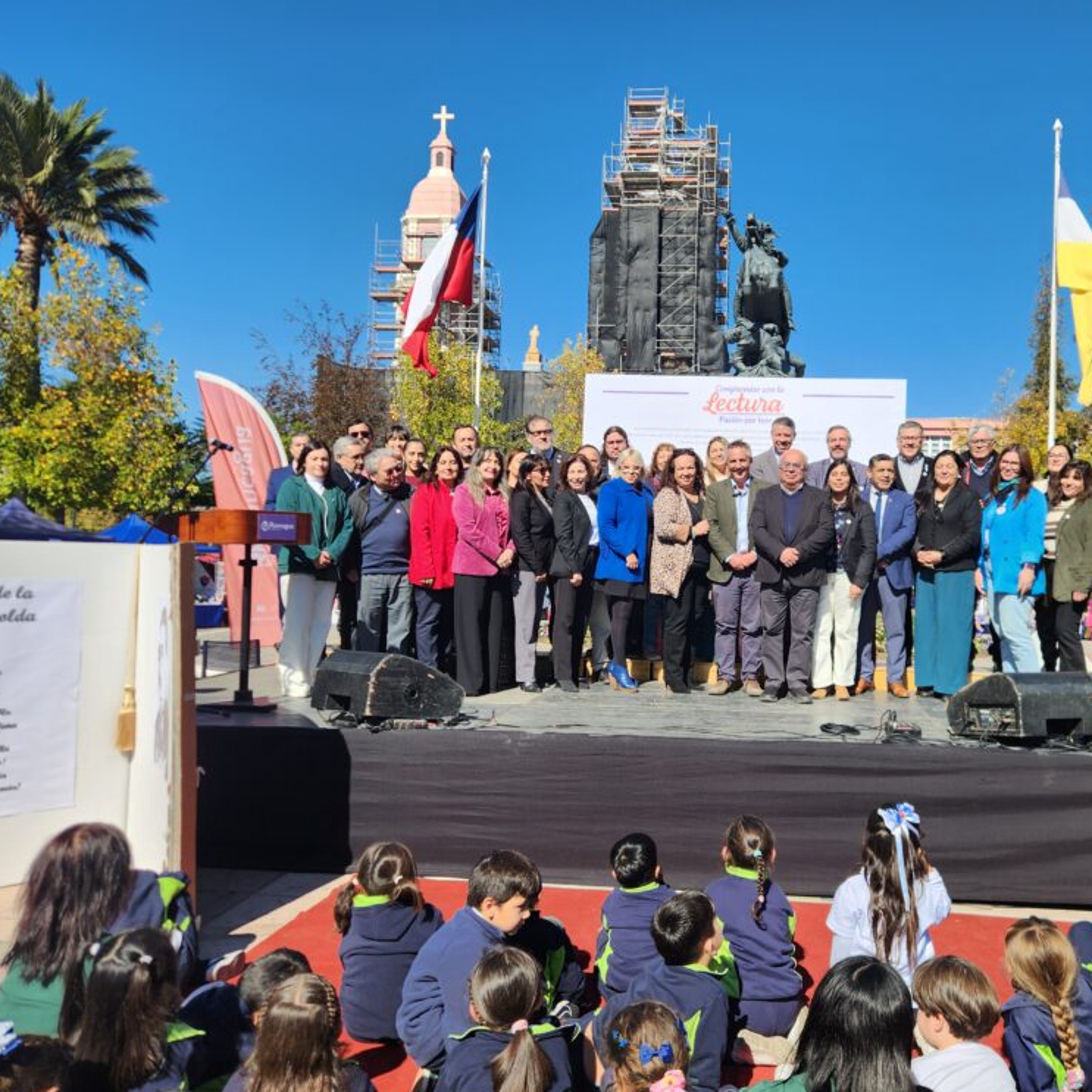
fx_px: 999
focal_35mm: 28
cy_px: 544
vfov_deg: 57.3
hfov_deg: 56.6
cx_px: 685
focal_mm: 5.4
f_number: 1.8
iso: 20
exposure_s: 1/1714
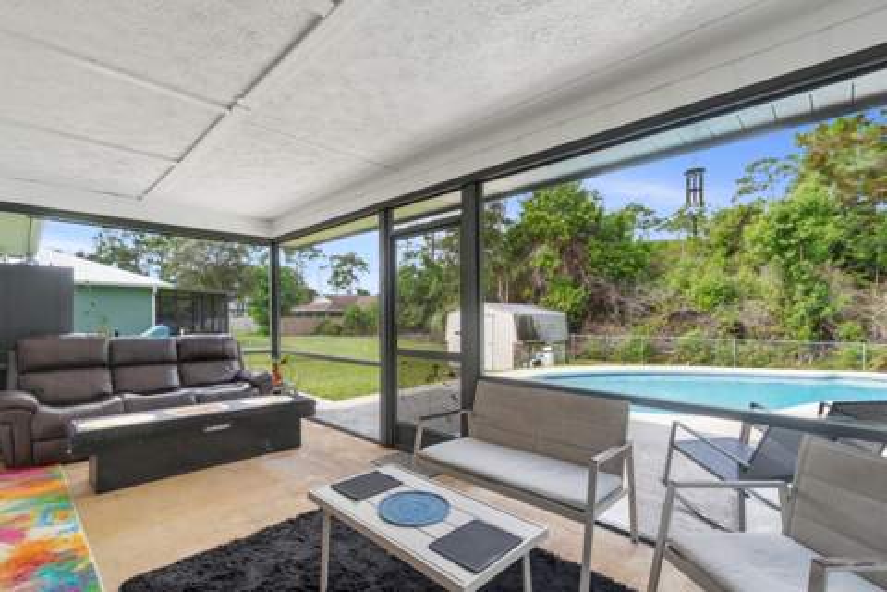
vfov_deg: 77.3
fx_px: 370
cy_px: 296
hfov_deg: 100.4
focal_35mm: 15
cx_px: 444
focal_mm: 10
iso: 320
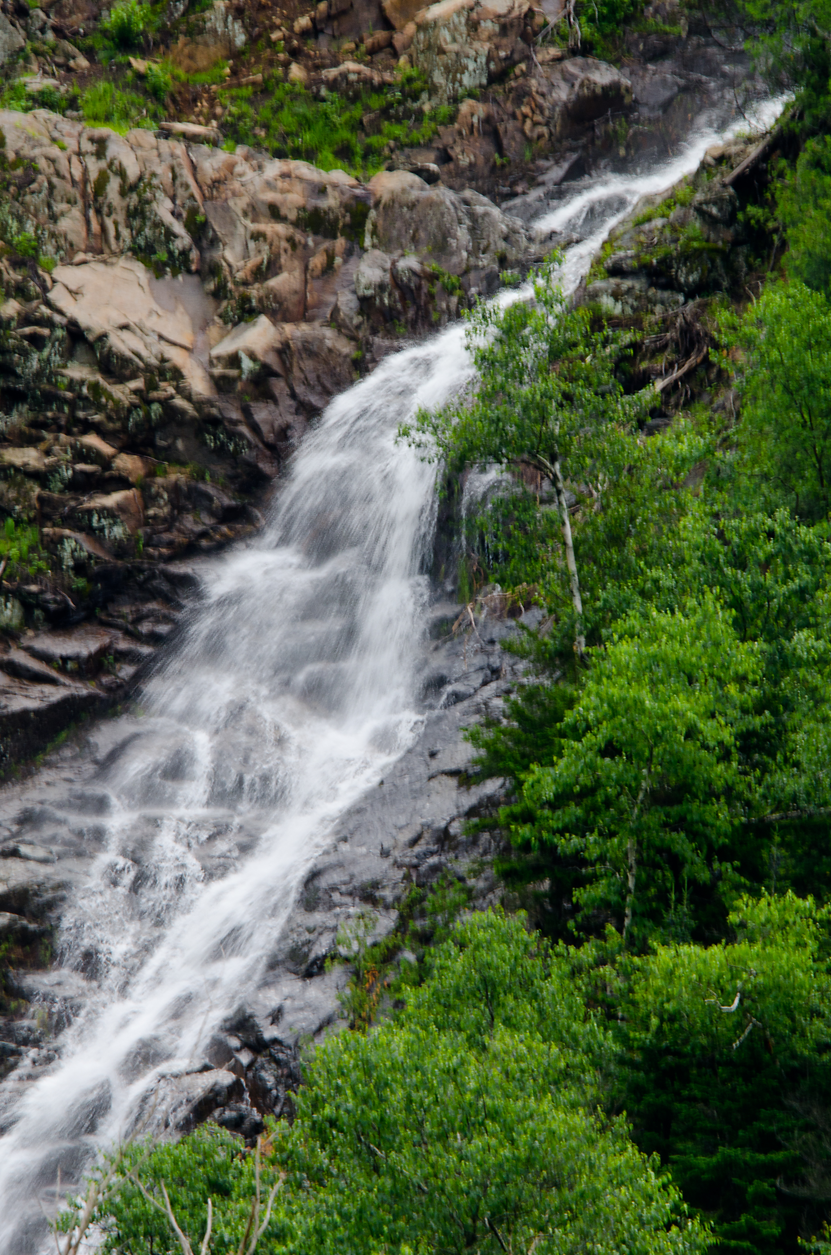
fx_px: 18817
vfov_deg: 3.8
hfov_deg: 2.5
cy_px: 620
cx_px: 415
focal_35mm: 541
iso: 200
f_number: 29
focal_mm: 350
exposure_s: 1/20
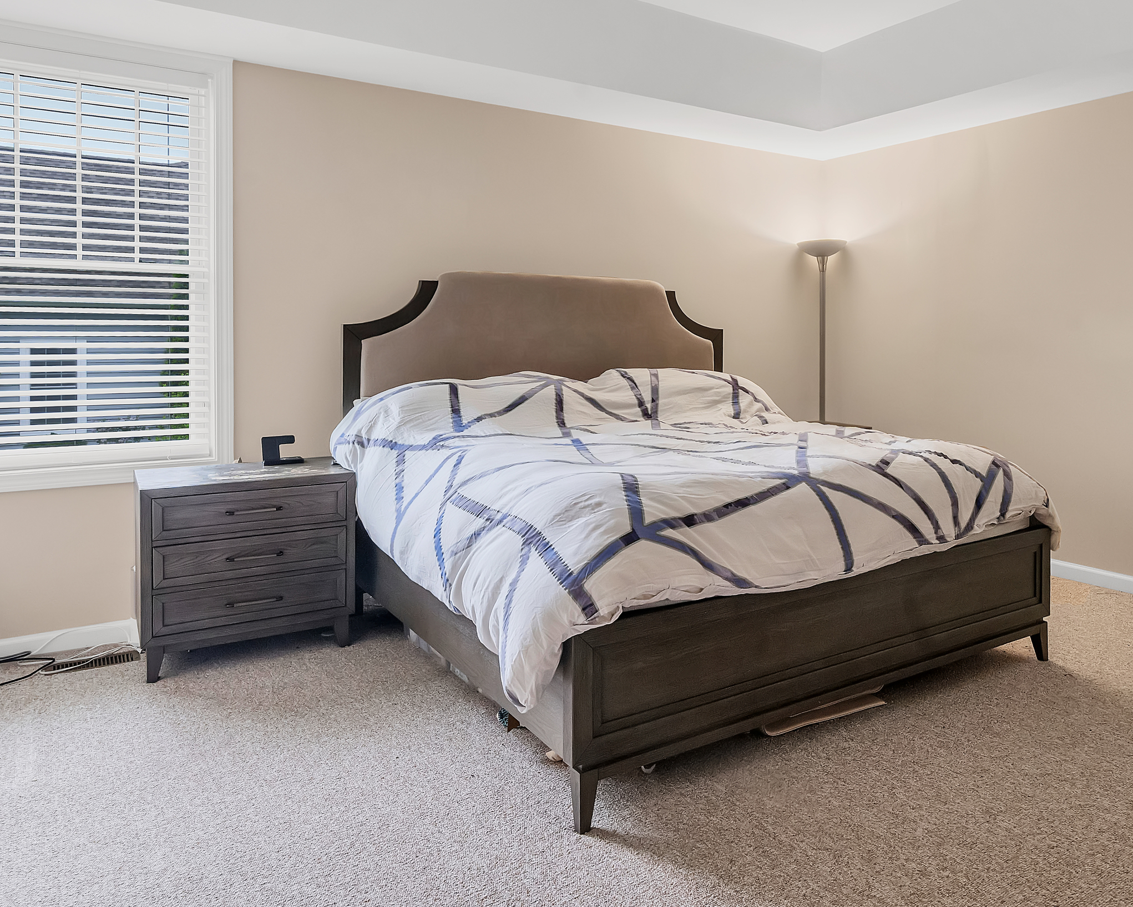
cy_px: 393
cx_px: 715
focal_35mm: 24
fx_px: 805
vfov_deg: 58.6
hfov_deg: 69.1
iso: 320
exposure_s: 1/10
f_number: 9
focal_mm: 17
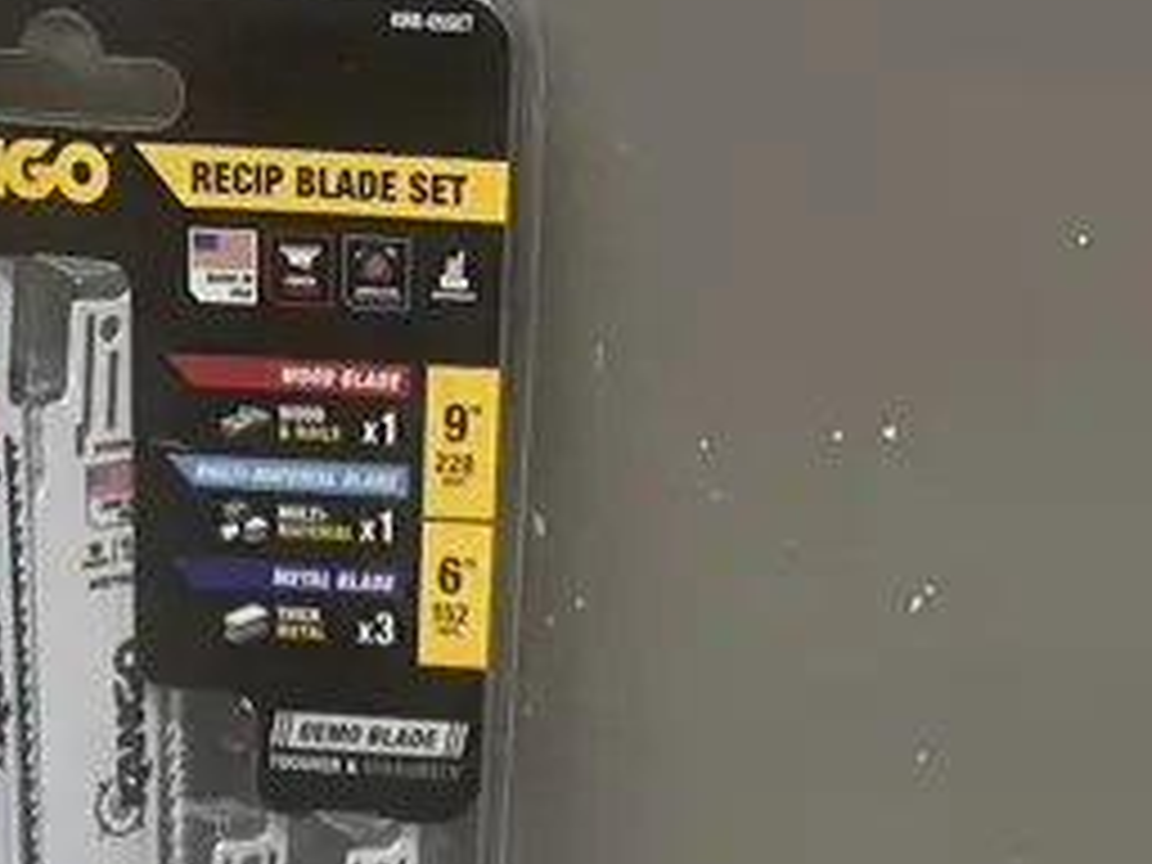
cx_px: 446
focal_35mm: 112
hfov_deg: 17.5
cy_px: 2088
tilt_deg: -50.4
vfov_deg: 11.1
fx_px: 3727
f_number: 1.8
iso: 50
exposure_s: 1/50
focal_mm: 3.99
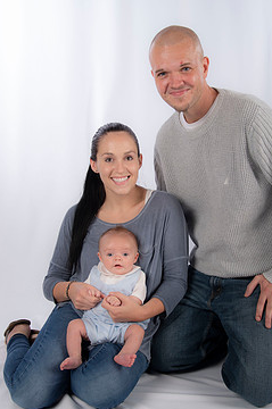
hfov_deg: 26.9
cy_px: 209
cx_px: 159
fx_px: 568
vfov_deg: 39.6
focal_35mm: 50
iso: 100
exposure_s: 1/200
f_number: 5.6
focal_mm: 40
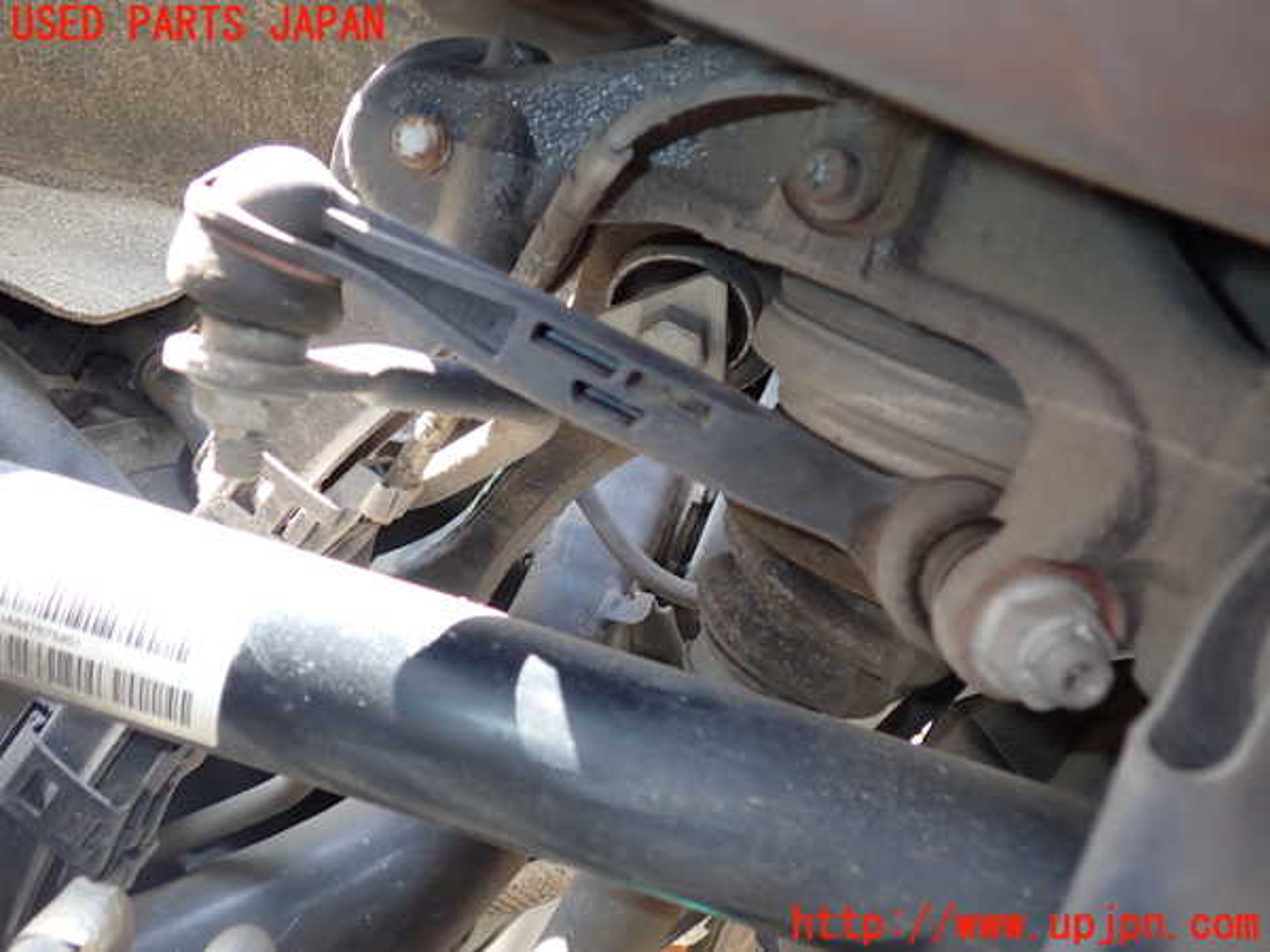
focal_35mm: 30
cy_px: 476
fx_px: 1101
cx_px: 635
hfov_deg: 60.0
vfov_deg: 46.8
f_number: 2.3
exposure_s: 1/60
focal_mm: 5.4
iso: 100
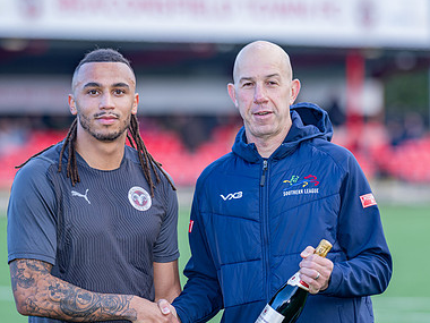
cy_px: 220
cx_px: 281
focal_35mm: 241
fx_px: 2994
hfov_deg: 8.2
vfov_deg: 6.2
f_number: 2.2
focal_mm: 135
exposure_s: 1/125
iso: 64
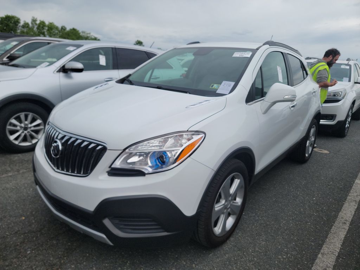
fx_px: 250
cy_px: 135
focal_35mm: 24
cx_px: 180
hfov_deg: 71.6
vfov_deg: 56.8
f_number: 1.8
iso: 50
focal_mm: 6.7
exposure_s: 1/813
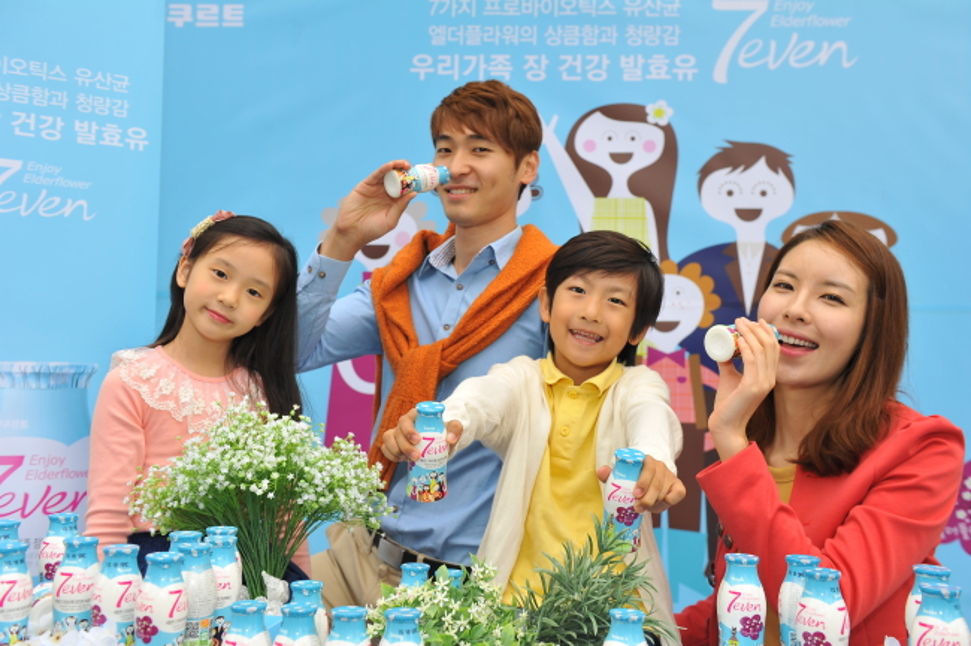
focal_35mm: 35
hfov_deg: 54.5
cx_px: 486
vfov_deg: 37.8
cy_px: 323
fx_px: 943
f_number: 4.5
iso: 200
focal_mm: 35
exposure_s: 1/125
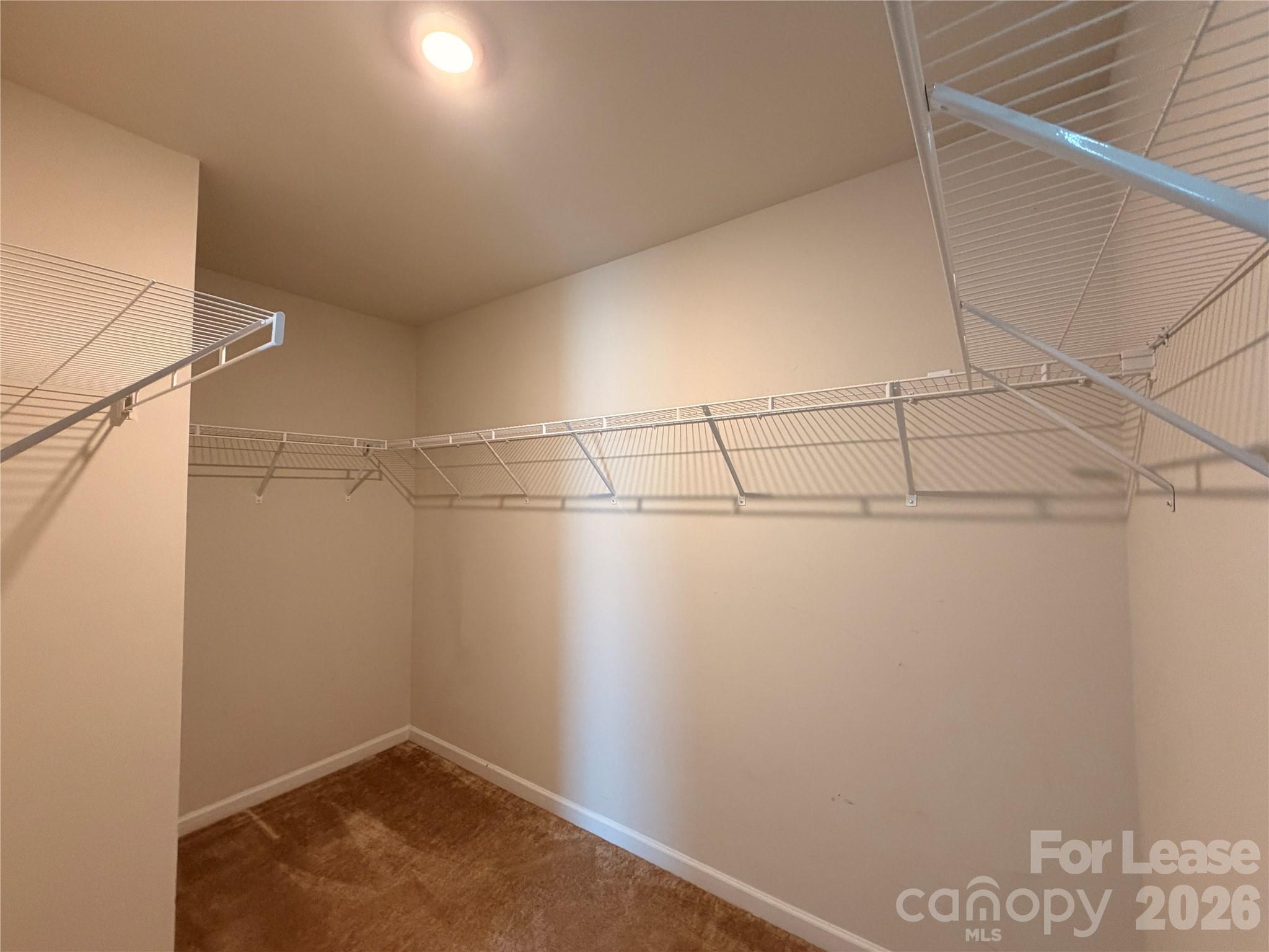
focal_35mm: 14
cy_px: 476
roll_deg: +0.2
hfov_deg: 102.1
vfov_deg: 85.7
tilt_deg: +2.6
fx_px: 513
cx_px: 634
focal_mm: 2.22
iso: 320
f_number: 2.2
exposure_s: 1/60
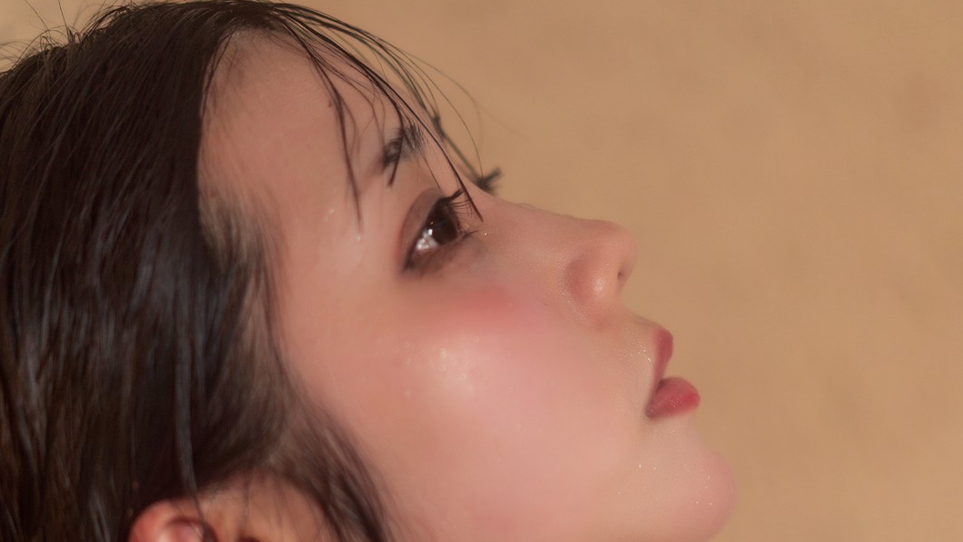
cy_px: 560
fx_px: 2222
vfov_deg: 13.7
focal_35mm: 87
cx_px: 484
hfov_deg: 24.5
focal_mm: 55
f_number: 1.8
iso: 640
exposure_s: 1/160
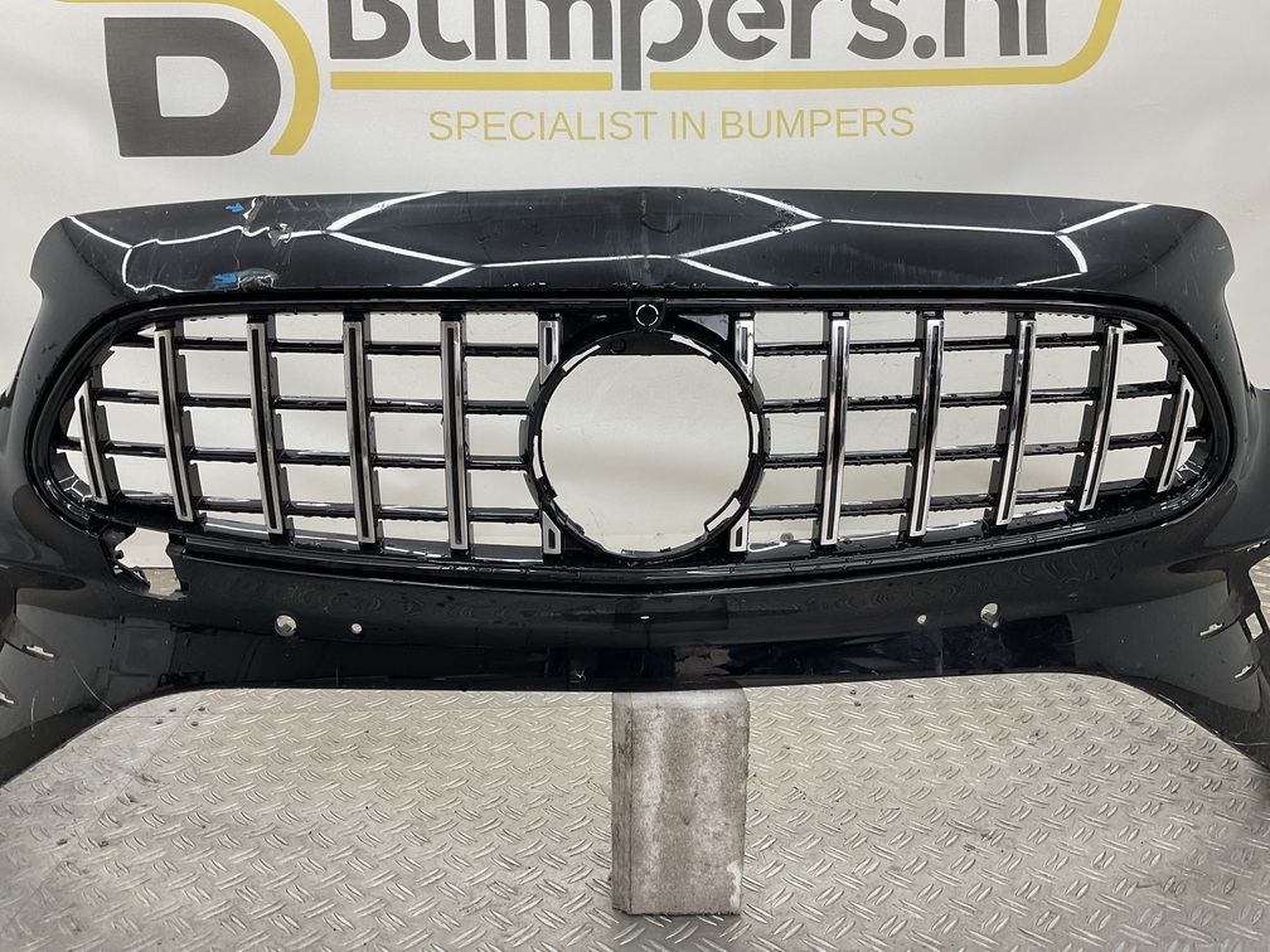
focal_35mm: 29
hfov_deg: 61.7
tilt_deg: -14.3
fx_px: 1064
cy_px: 476
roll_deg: -0.9
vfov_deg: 48.2
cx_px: 635
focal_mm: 3
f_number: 1.8
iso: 32
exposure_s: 1/100
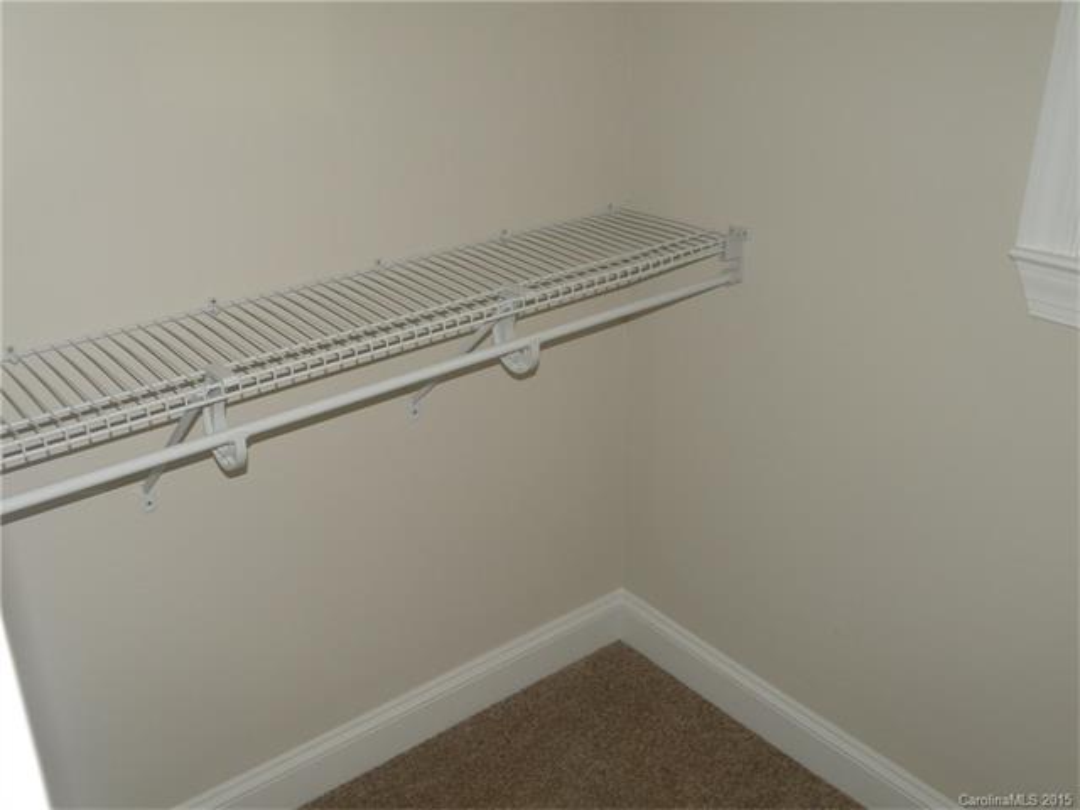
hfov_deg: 55.4
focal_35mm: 33
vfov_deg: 42.9
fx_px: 1030
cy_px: 405
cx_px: 540
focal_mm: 5.8
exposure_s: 1/30
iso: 64
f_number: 3.2
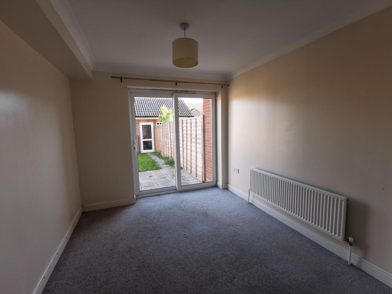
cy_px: 147
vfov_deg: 78.1
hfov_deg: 94.5
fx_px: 181
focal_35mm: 16
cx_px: 196
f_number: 2.2
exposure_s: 1/100
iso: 125
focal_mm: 2.35
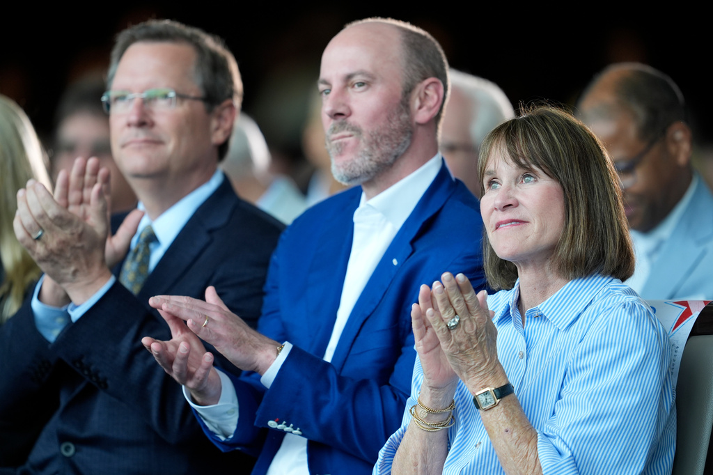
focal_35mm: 400
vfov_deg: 3.4
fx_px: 7919
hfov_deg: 5.2
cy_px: 238
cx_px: 356
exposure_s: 1/640
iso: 800
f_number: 2.8
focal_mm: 400
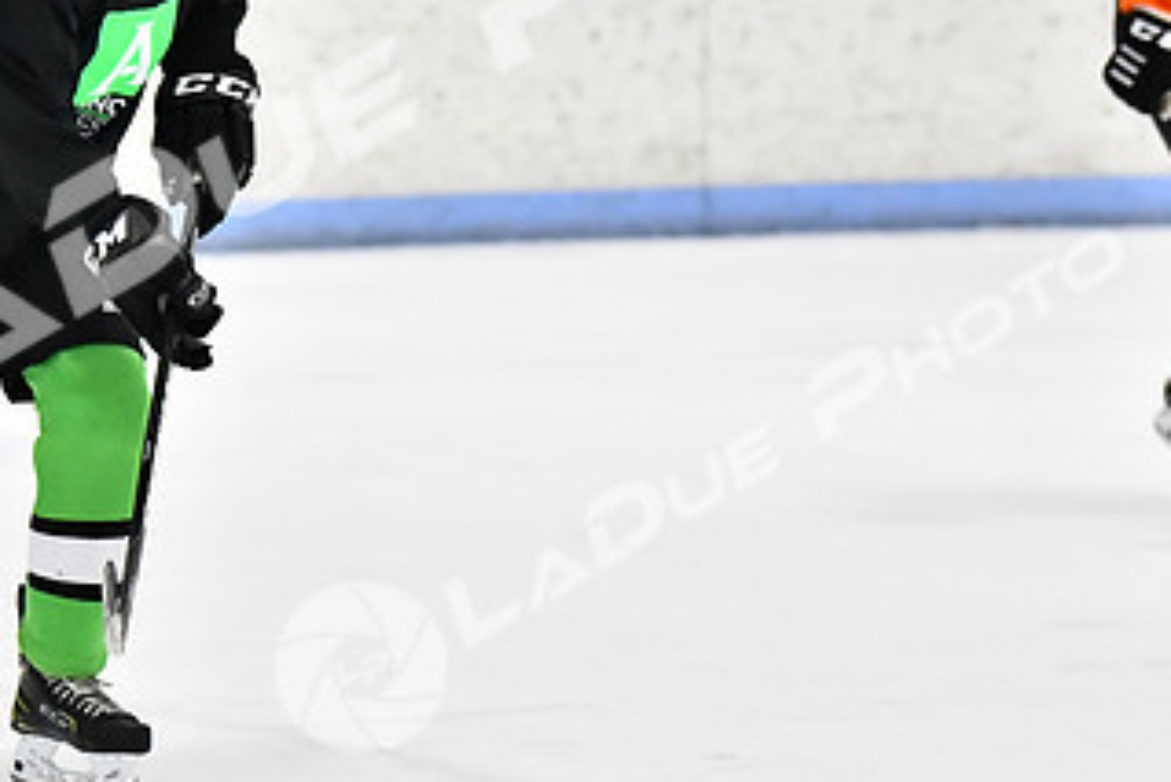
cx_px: 268
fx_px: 11552
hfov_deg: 5.8
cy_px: 127
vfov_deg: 3.9
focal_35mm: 355
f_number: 2.8
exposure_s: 1/1250
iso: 6400
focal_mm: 130
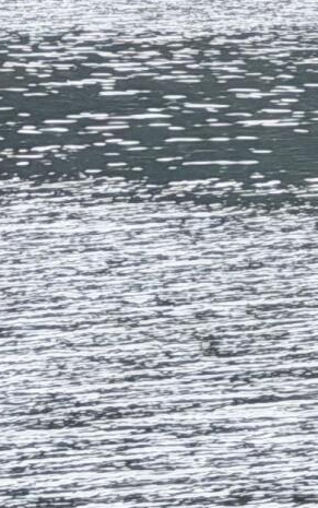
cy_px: -340
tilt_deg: +3.7
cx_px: 836
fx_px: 4544
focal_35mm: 328
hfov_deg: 3.9
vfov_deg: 6.3
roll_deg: +0.1
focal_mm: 6.76
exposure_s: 1/1883
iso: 80
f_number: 1.78
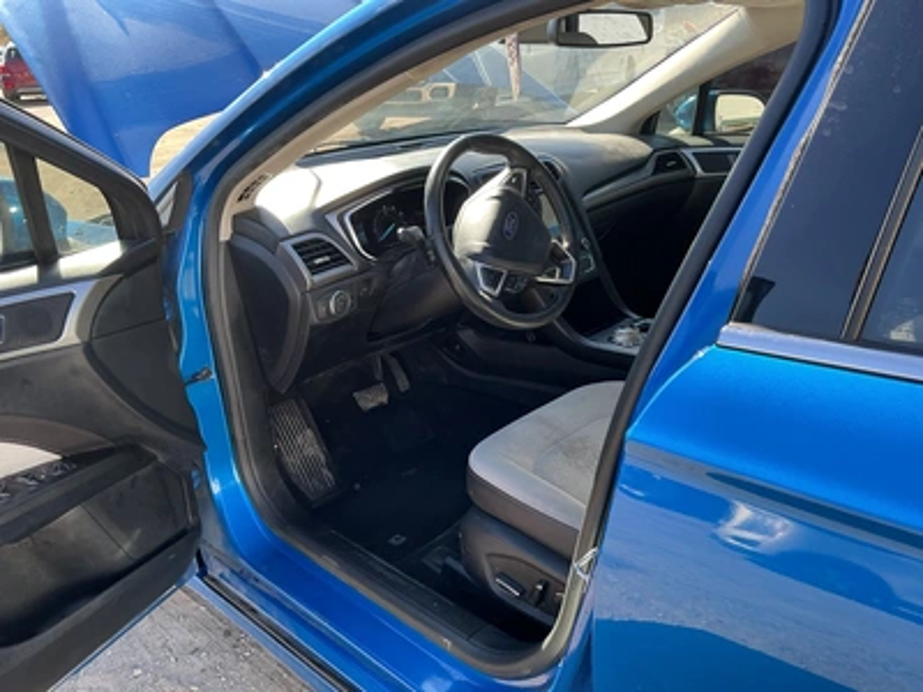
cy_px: 346
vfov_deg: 49.7
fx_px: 747
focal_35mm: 28
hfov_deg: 63.4
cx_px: 462
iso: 16
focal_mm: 3
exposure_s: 1/123
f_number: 1.8
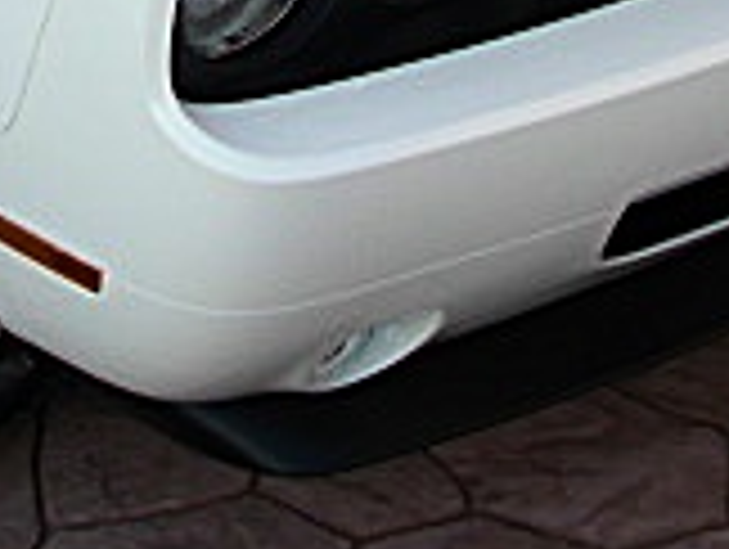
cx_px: 135
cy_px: -482
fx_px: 2995
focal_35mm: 142
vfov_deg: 9.9
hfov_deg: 13.8
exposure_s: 1/80
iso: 50
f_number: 2.8
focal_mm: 6.3
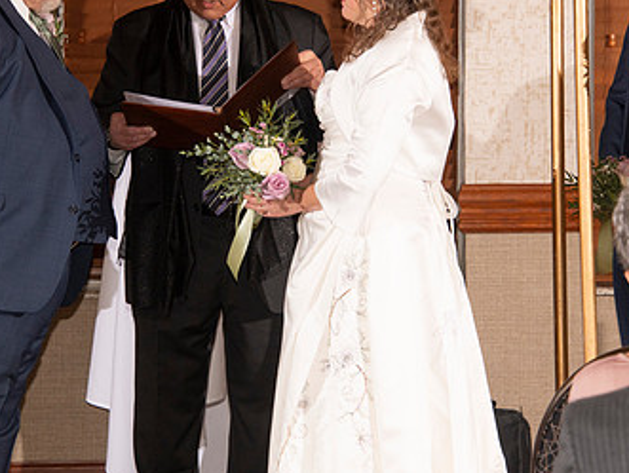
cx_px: 298
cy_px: 199
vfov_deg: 6.1
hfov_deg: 8.1
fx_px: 4438
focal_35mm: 244
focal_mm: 145
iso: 1000
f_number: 8
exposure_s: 1/160
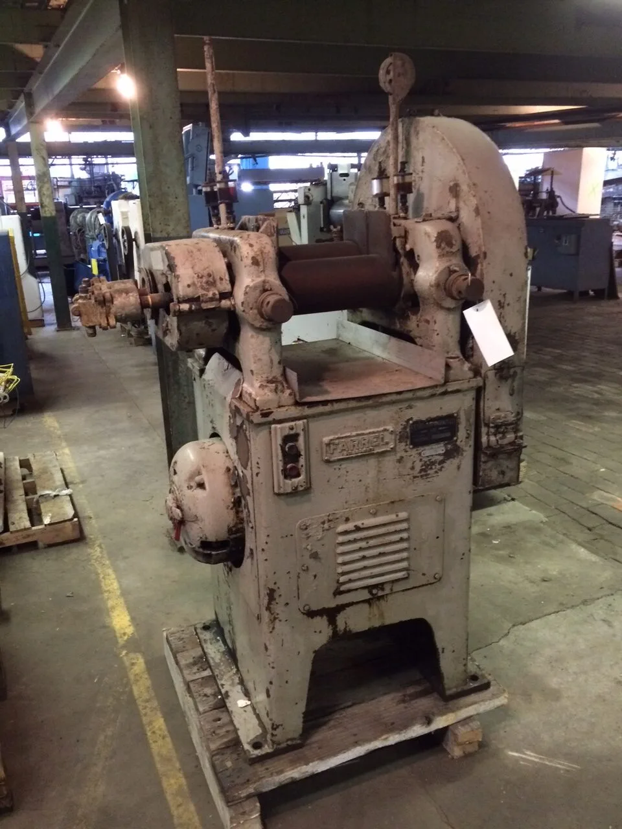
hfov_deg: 48.2
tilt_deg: -19.7
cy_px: 414
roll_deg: +1.8
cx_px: 311
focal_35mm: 29
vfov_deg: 61.7
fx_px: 695
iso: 320
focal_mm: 4.15
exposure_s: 1/15
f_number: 2.2
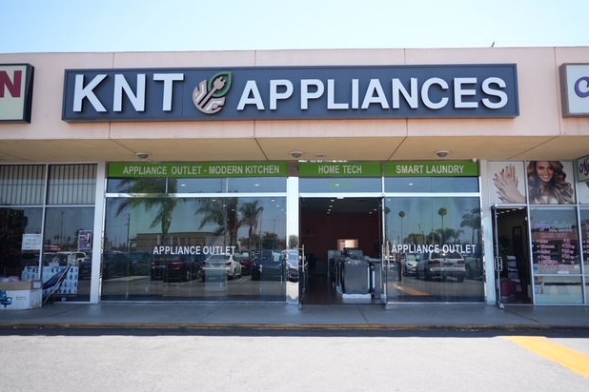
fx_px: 458
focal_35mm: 28
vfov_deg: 46.4
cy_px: 193
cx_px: 302
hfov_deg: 65.5
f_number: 2.8
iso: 800
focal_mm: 18
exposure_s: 1/2000
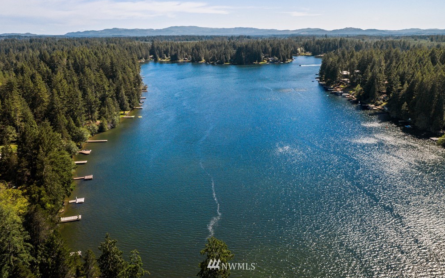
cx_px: 232
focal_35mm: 31
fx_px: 376
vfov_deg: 40.5
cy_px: 120
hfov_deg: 61.2
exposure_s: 1/200
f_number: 5.6
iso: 100
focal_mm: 10.26
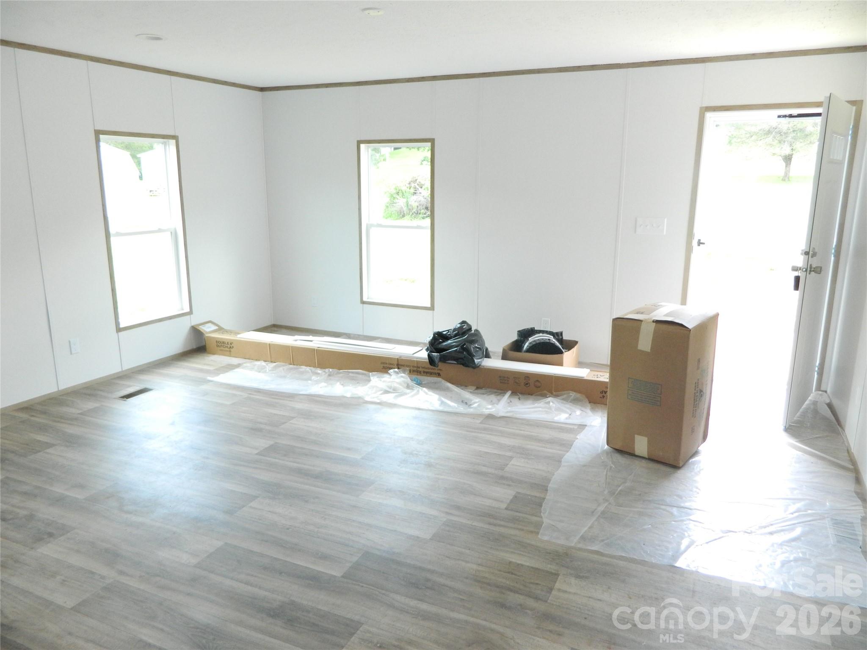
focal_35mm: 25
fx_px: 626
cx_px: 434
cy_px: 325
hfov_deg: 69.4
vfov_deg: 54.9
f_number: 3.1
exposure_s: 1/30
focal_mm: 4.5
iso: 200
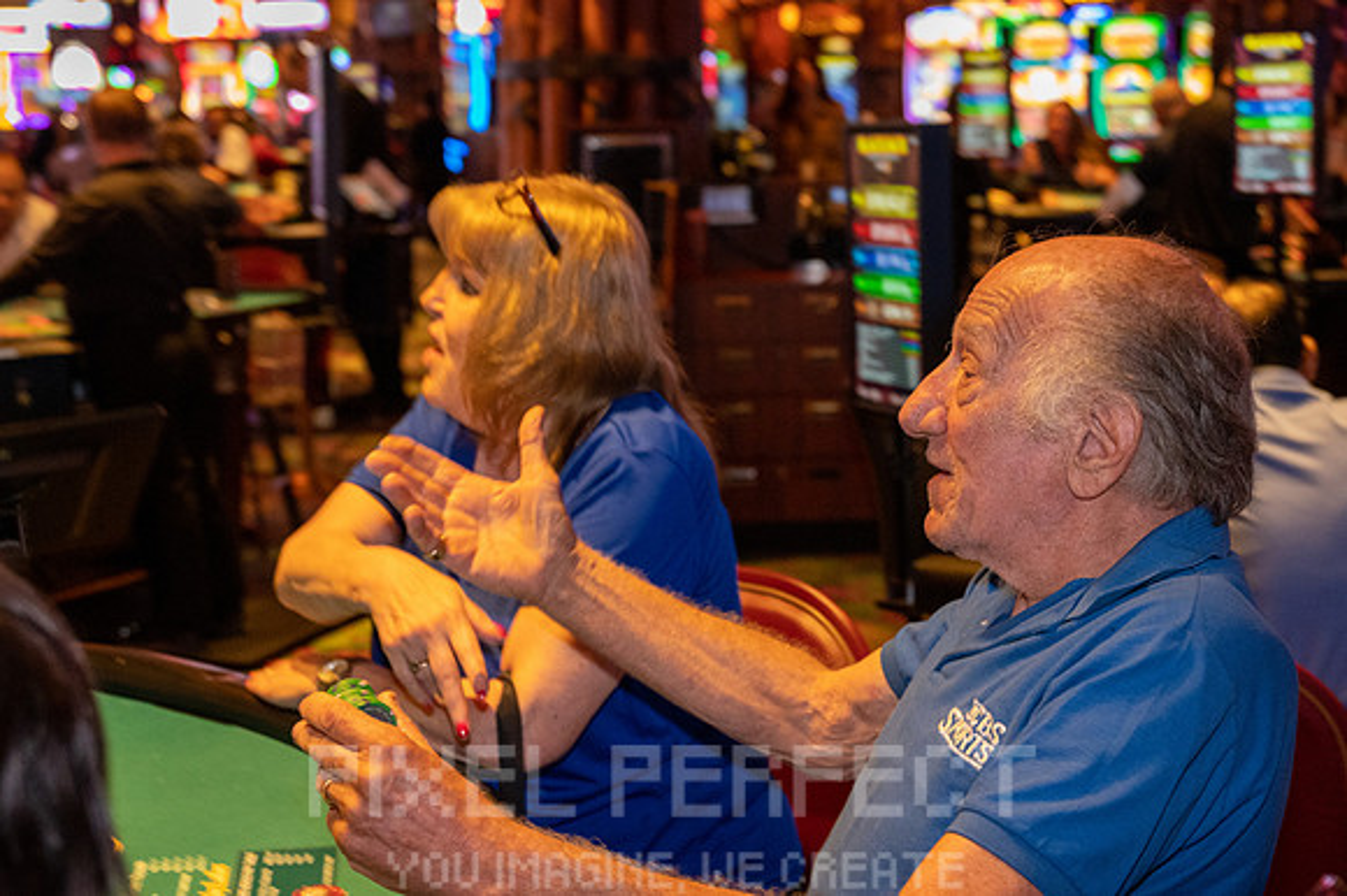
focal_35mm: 61
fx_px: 2281
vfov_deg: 22.2
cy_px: 448
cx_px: 674
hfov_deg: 32.9
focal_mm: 61
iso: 6400
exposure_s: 1/60
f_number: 6
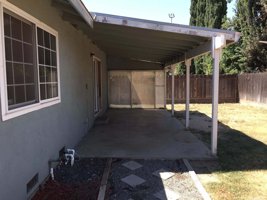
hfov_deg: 61.7
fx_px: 224
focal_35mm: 29
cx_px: 134
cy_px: 100
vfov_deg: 48.2
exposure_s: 1/581
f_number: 2.2
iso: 32
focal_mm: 4.15
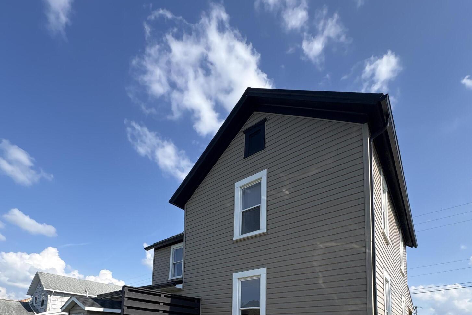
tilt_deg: +7.9
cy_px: 312
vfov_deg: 50.6
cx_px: 238
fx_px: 262
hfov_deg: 84.0
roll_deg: -1.2
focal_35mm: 20
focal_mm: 2.22
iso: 40
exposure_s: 1/889
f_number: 2.2
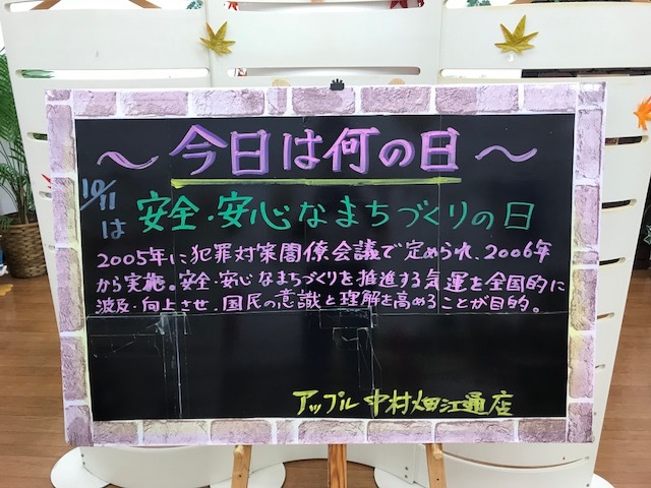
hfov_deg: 63.4
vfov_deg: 49.7
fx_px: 527
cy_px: 244
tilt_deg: -17.4
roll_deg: -0.6
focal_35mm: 28
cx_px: 326
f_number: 1.8
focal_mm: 3.99
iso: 25
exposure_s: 1/40
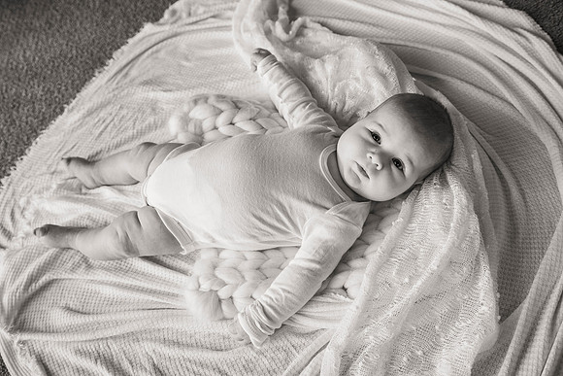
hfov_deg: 54.3
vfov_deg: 37.8
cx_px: 273
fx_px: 549
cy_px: 190
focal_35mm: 35
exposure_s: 1/320
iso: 800
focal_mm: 31
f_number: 3.5
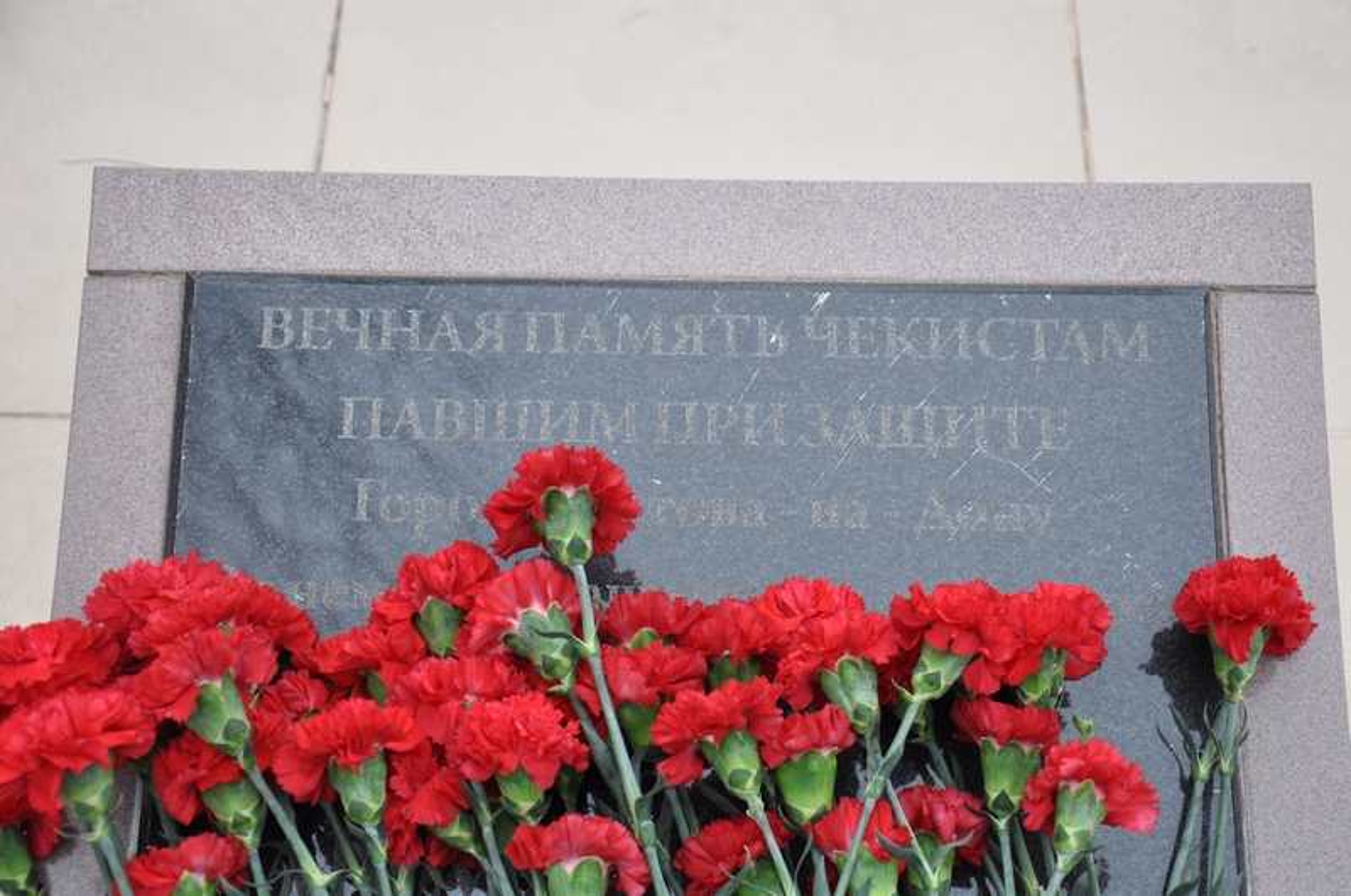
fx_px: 2811
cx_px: 676
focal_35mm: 75
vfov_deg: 18.1
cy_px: 448
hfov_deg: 27.0
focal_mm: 50
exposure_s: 1/125
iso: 500
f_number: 6.3
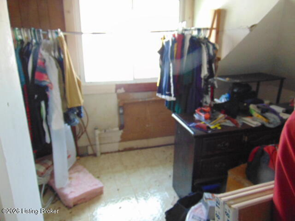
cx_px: 148
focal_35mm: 25
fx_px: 213
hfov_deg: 69.4
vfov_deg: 54.9
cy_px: 110
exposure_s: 1/25
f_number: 3
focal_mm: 4.5
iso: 400
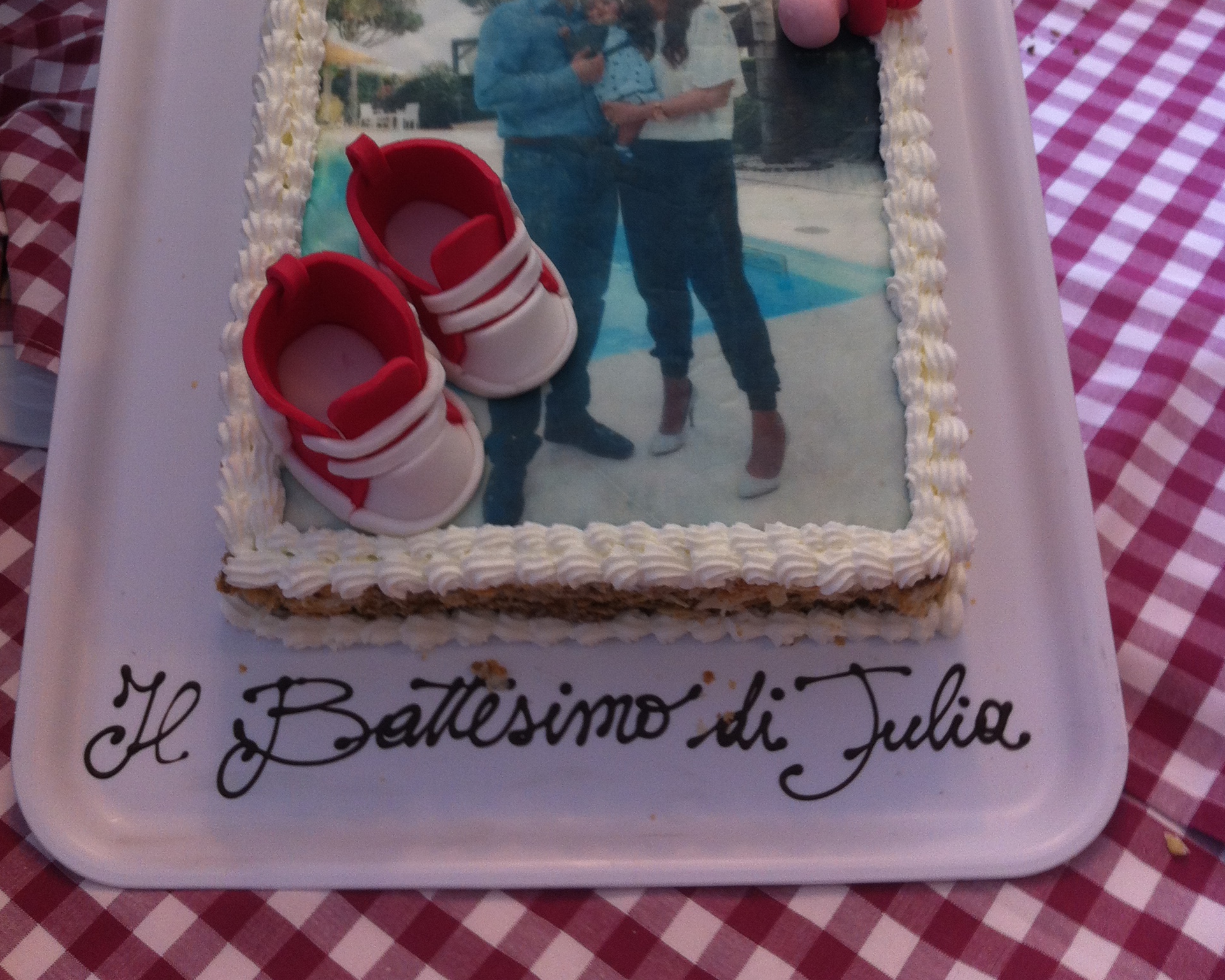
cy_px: 231
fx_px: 1668
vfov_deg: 32.1
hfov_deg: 40.3
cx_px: 614
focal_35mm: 46
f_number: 2.8
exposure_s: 1/40
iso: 80
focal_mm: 3.85
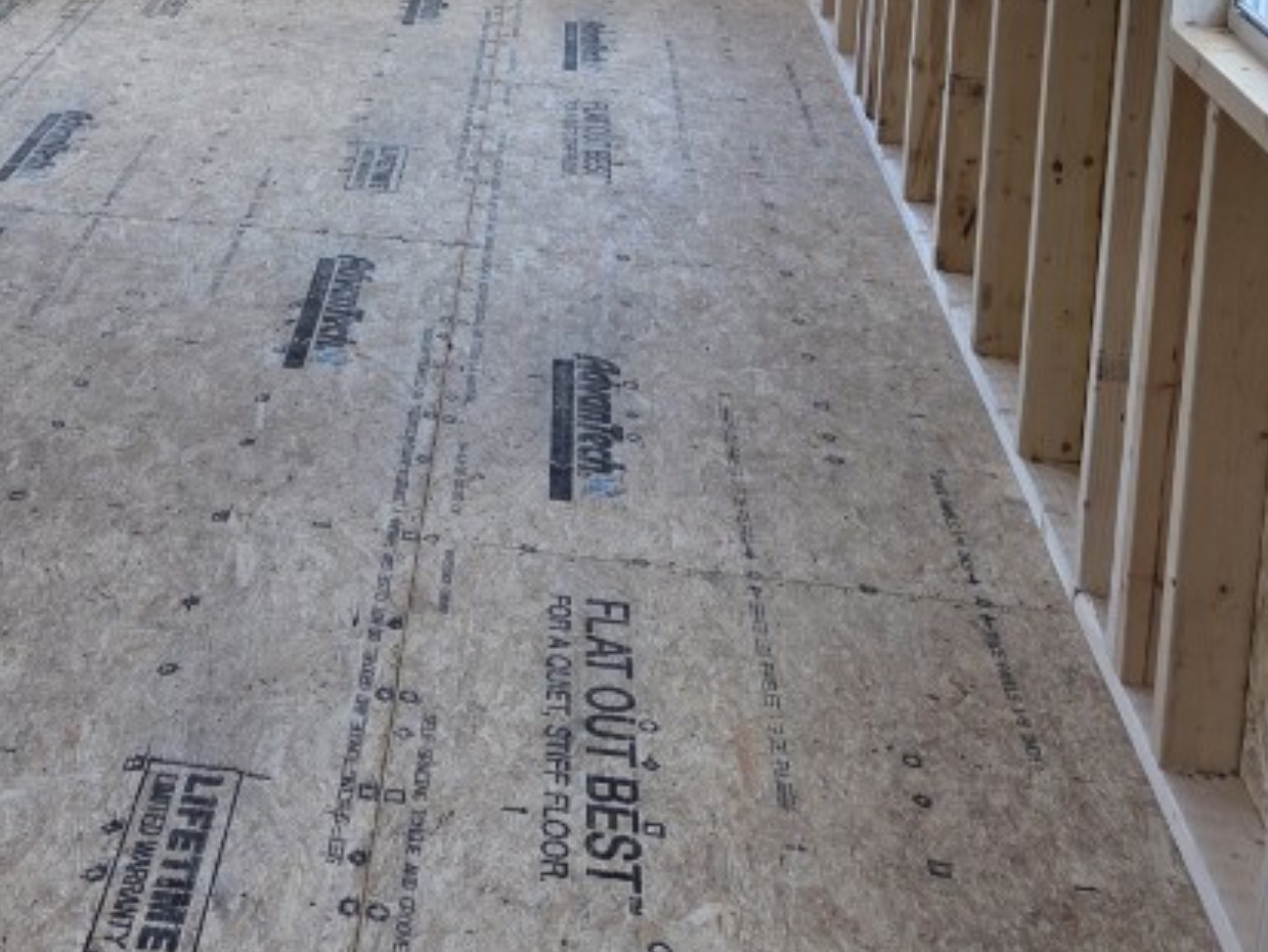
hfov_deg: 32.5
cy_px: -160
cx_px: 184
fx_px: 2089
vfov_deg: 23.6
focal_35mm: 57
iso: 64
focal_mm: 5.4
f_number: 1.8
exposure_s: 1/180
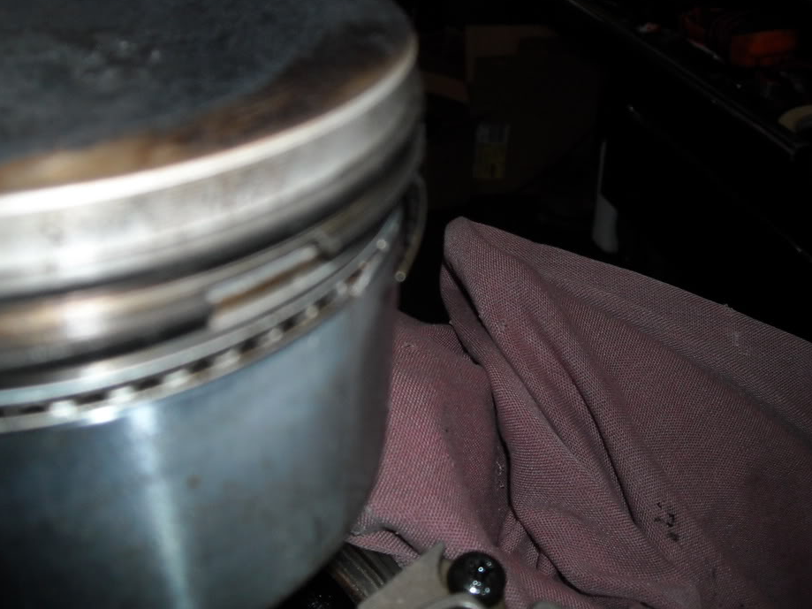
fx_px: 915
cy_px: 284
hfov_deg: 47.8
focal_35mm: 39
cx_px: 378
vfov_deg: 36.8
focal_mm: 5.7
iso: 200
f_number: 5.6
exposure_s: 1/60
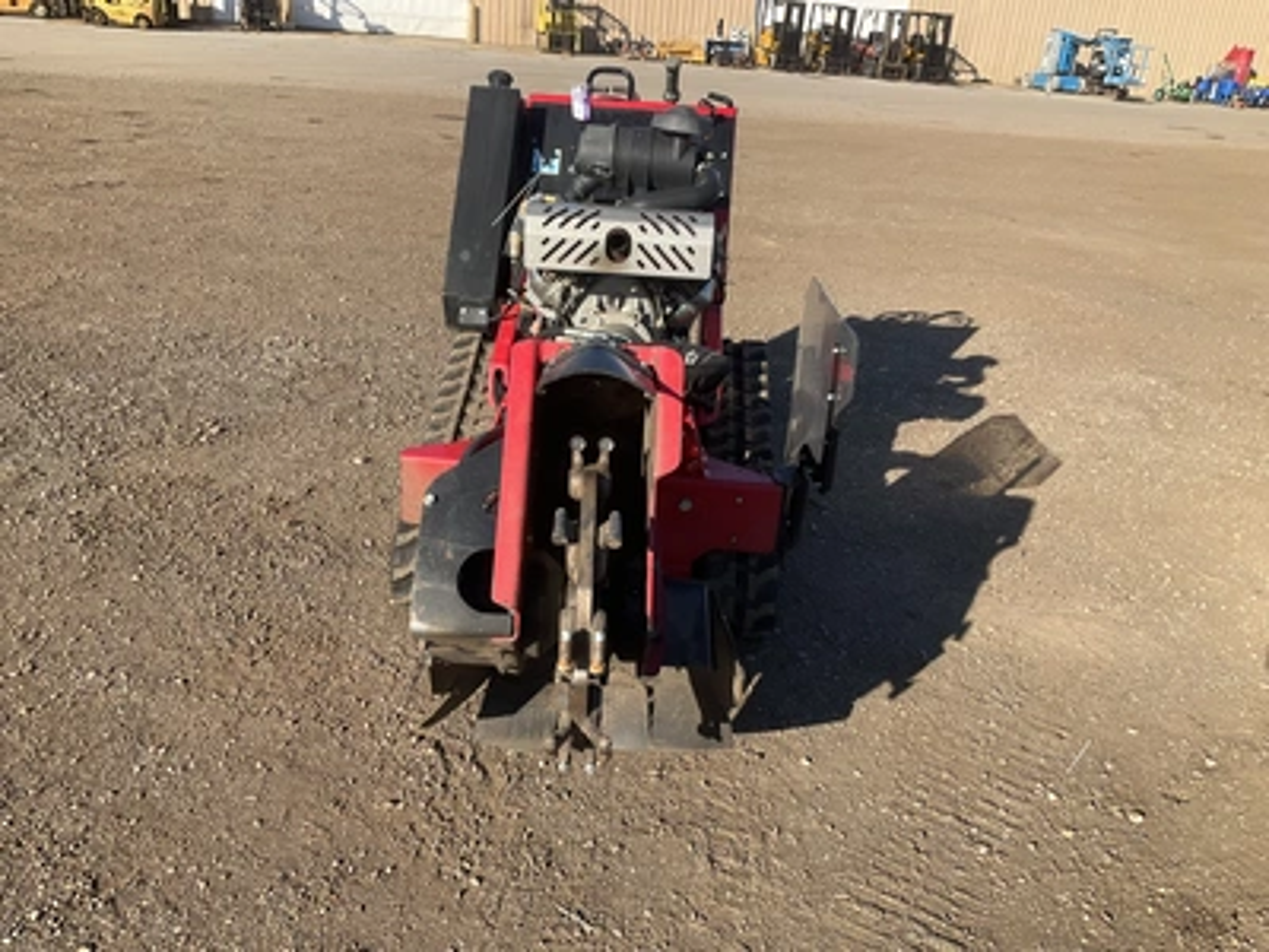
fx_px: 1063
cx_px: 634
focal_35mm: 29
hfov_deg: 61.7
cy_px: 476
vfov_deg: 48.2
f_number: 1.8
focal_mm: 3
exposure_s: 1/883
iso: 25
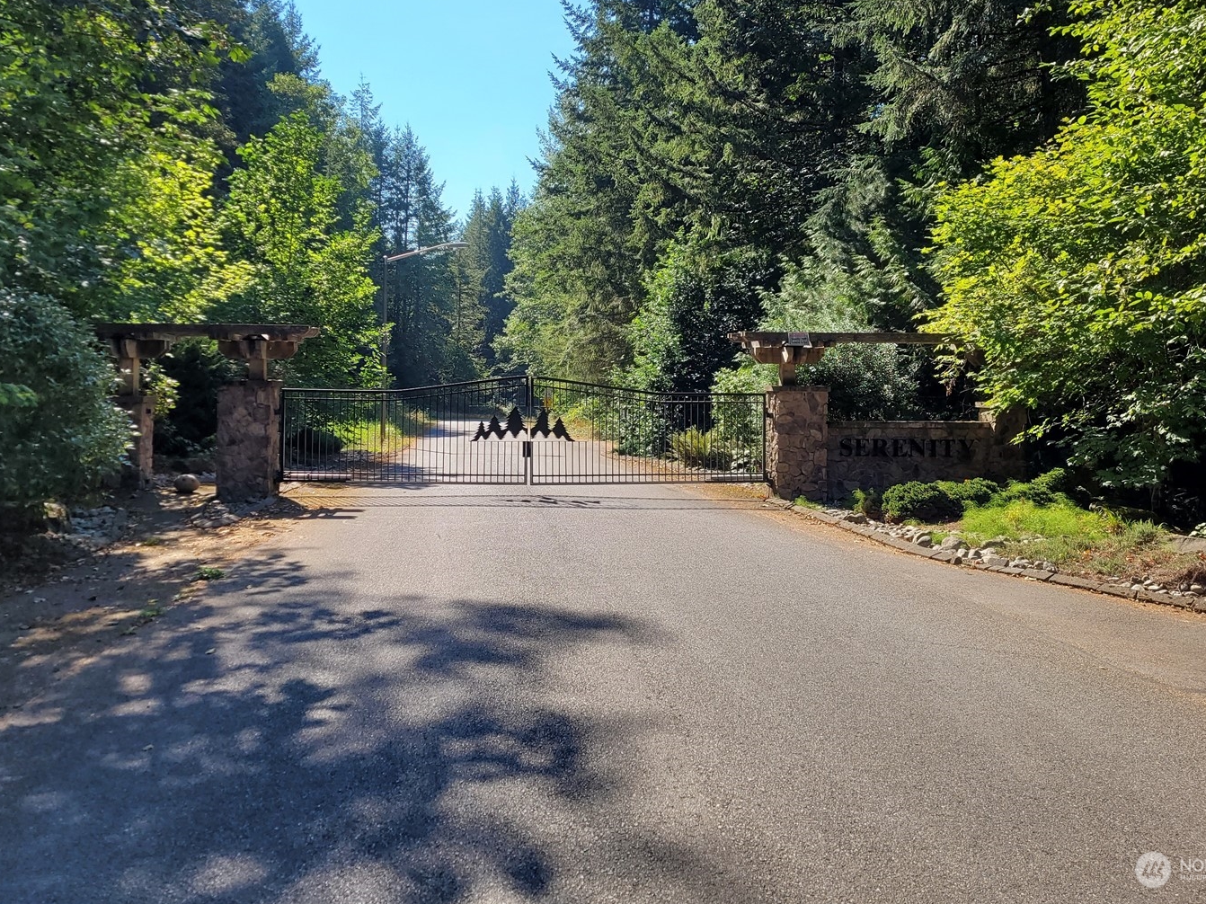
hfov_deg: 58.4
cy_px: 373
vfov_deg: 45.2
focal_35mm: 31
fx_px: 1080
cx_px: 593
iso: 40
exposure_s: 1/1304
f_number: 1.8
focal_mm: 5.4
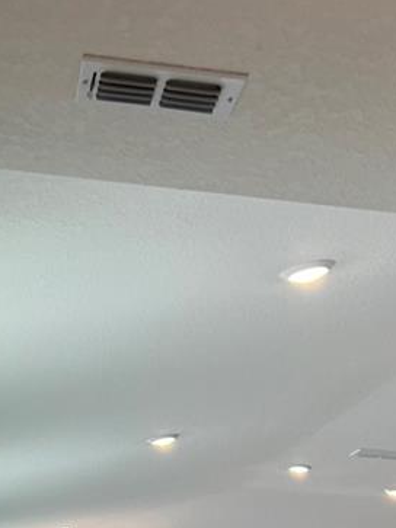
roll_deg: -3.9
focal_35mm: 86
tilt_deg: -4.5
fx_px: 1313
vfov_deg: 19.4
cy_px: 822
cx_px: 175
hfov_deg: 17.2
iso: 40
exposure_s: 1/211
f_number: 1.5
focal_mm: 5.7
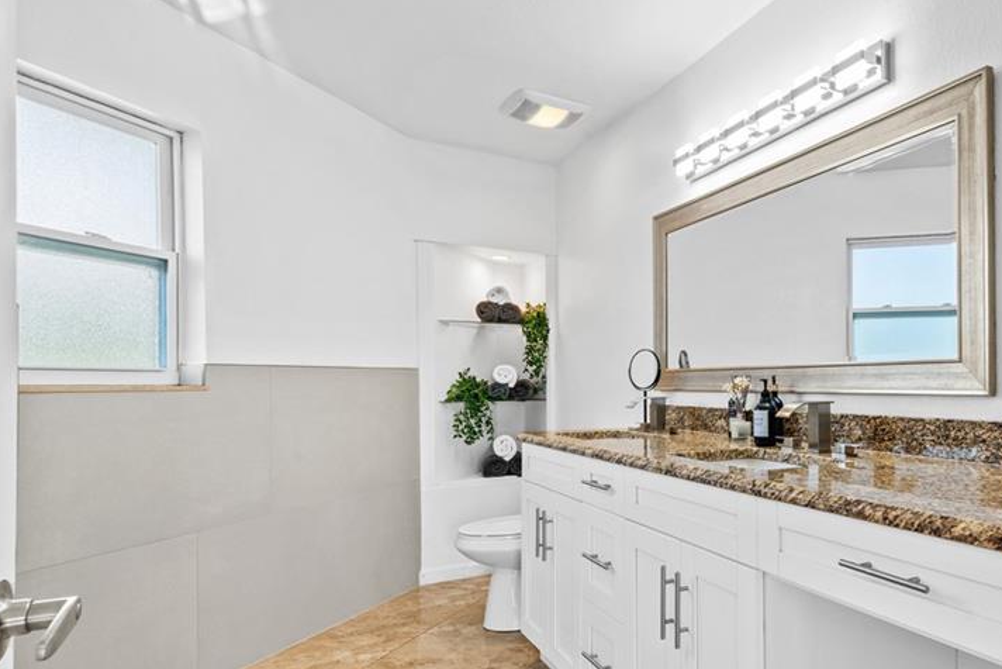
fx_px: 640
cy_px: 385
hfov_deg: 72.6
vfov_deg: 54.9
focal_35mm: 23
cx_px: 706
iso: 800
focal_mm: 16
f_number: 10
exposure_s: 1/30
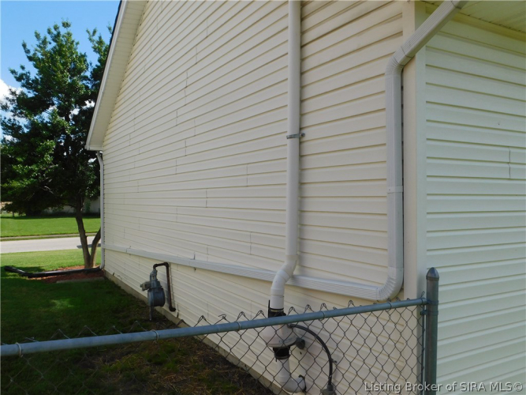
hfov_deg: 60.0
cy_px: 198
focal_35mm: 30
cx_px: 263
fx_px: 456
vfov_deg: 46.8
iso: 125
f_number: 3.2
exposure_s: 1/1250
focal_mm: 5.3
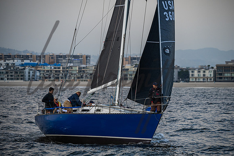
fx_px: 1679
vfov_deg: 5.3
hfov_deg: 8.0
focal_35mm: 258
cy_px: 81
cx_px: 123
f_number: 5.6
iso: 400
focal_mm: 240
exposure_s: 1/1600
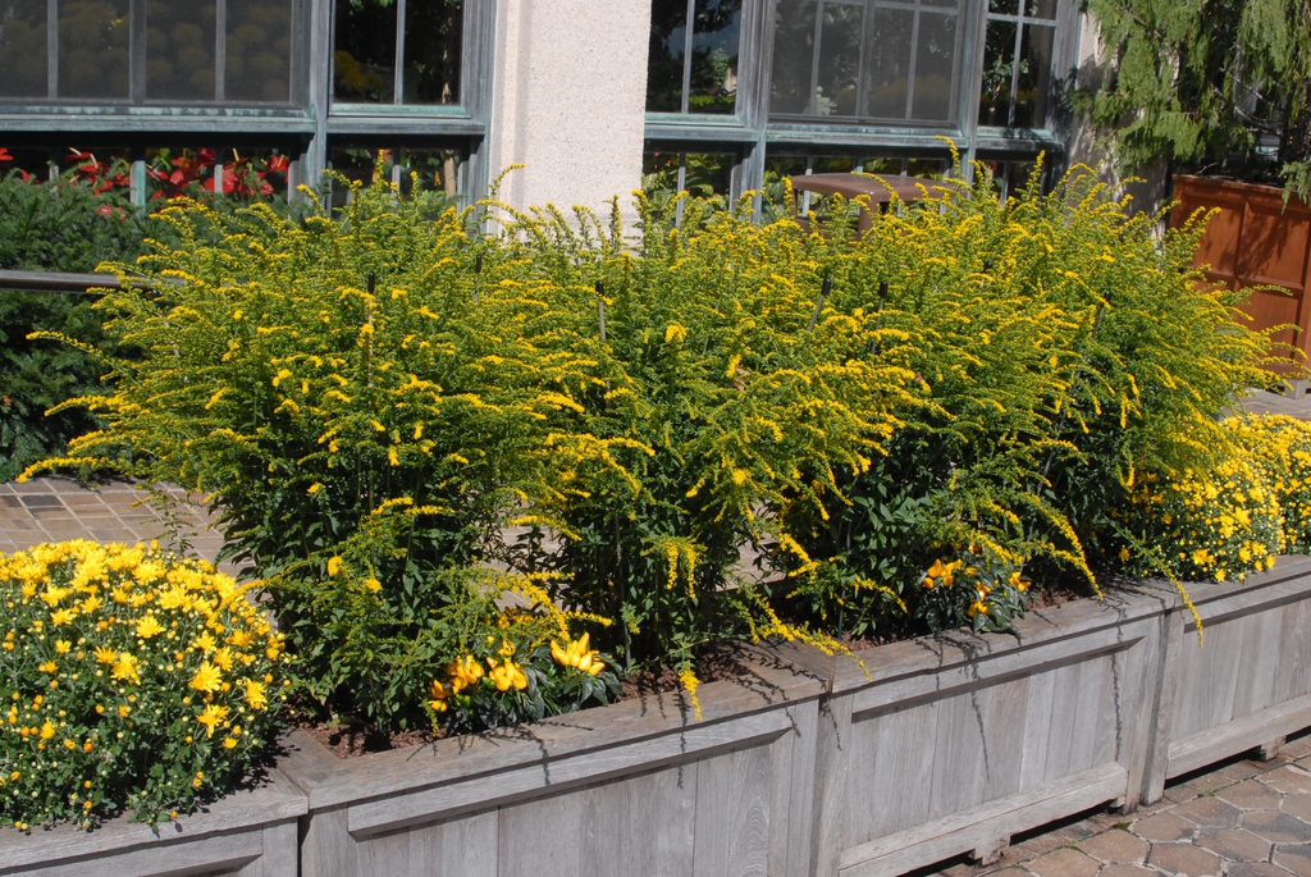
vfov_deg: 32.0
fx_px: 1531
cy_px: 438
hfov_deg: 46.4
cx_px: 656
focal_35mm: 42
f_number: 10
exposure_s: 1/350
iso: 400
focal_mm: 28
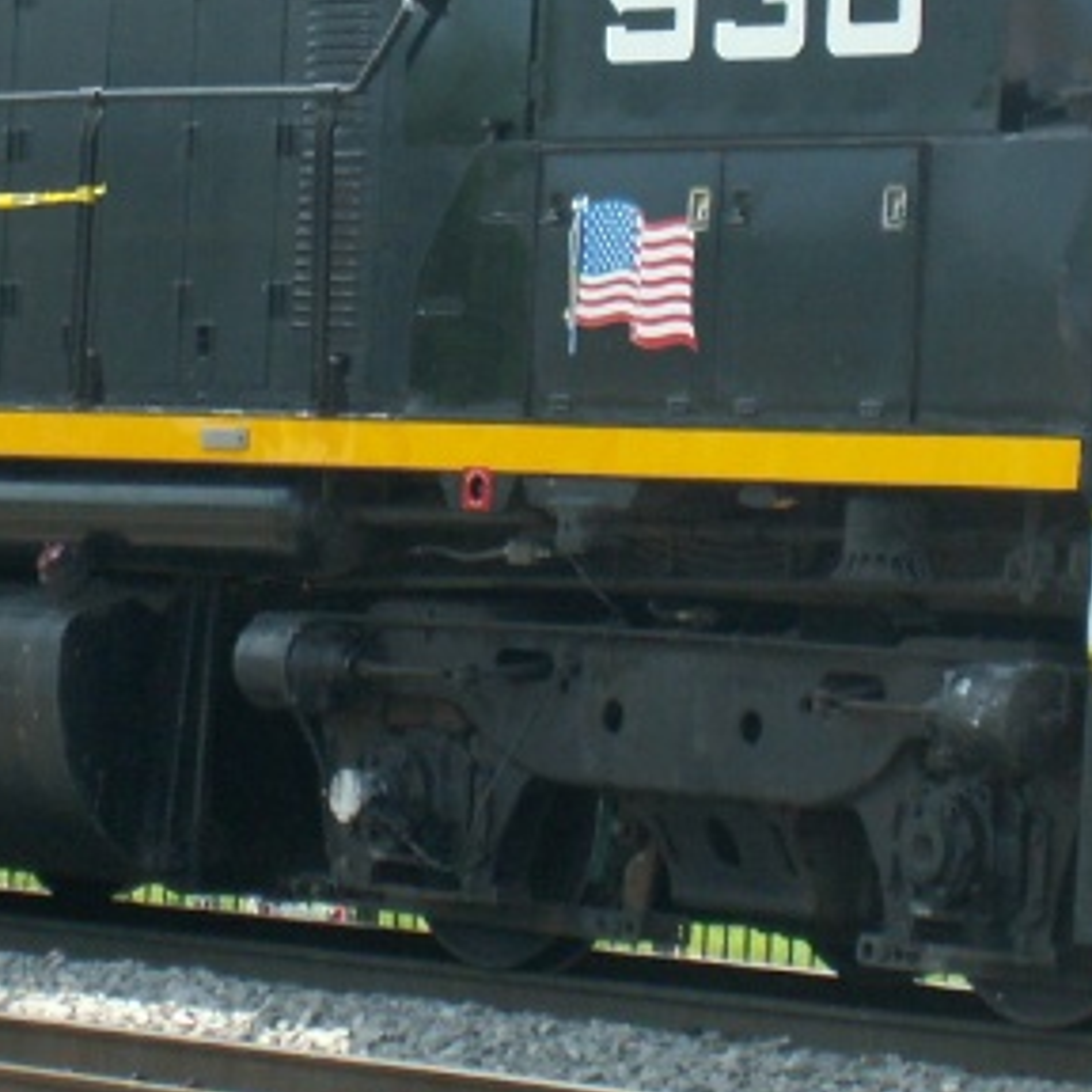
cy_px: 148
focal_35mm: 217
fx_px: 7745
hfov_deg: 8.1
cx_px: 375
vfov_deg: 8.0
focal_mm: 11.51
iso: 50
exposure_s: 1/250
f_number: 3.2
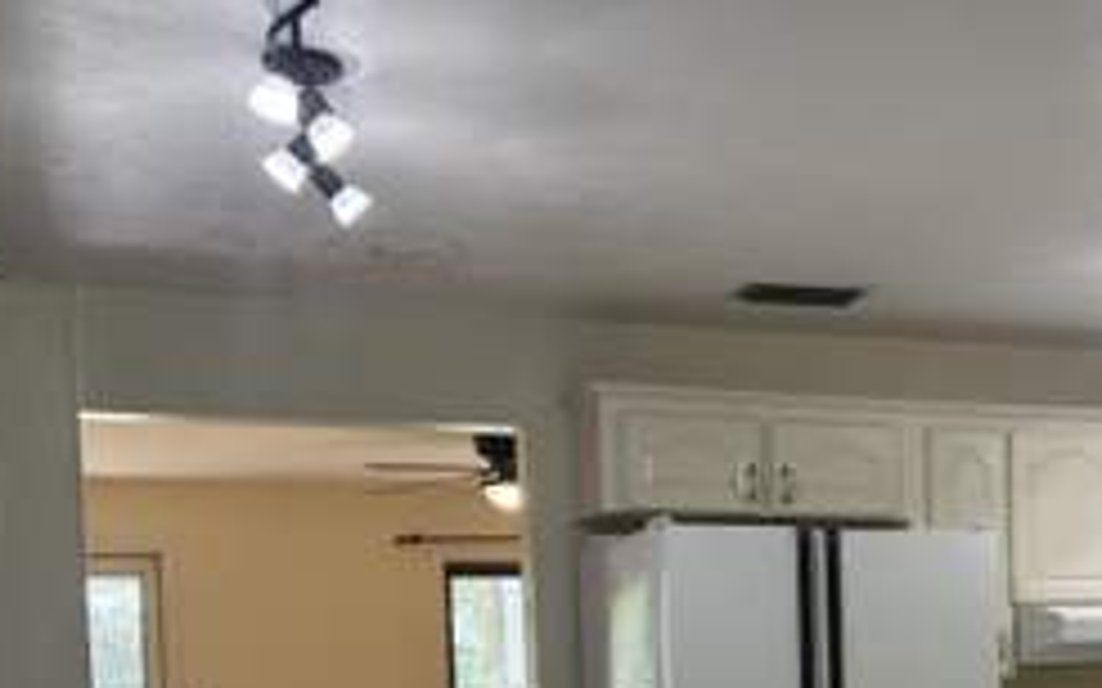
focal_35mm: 54
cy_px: 731
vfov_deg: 22.8
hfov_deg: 36.8
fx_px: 1621
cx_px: 796
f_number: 1.6
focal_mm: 5.96
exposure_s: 1/102
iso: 125
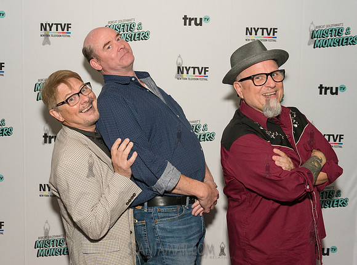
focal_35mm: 42
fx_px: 433
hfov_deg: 44.5
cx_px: 141
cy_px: 144
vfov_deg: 34.0
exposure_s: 1/640
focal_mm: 36
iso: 3200
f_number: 4
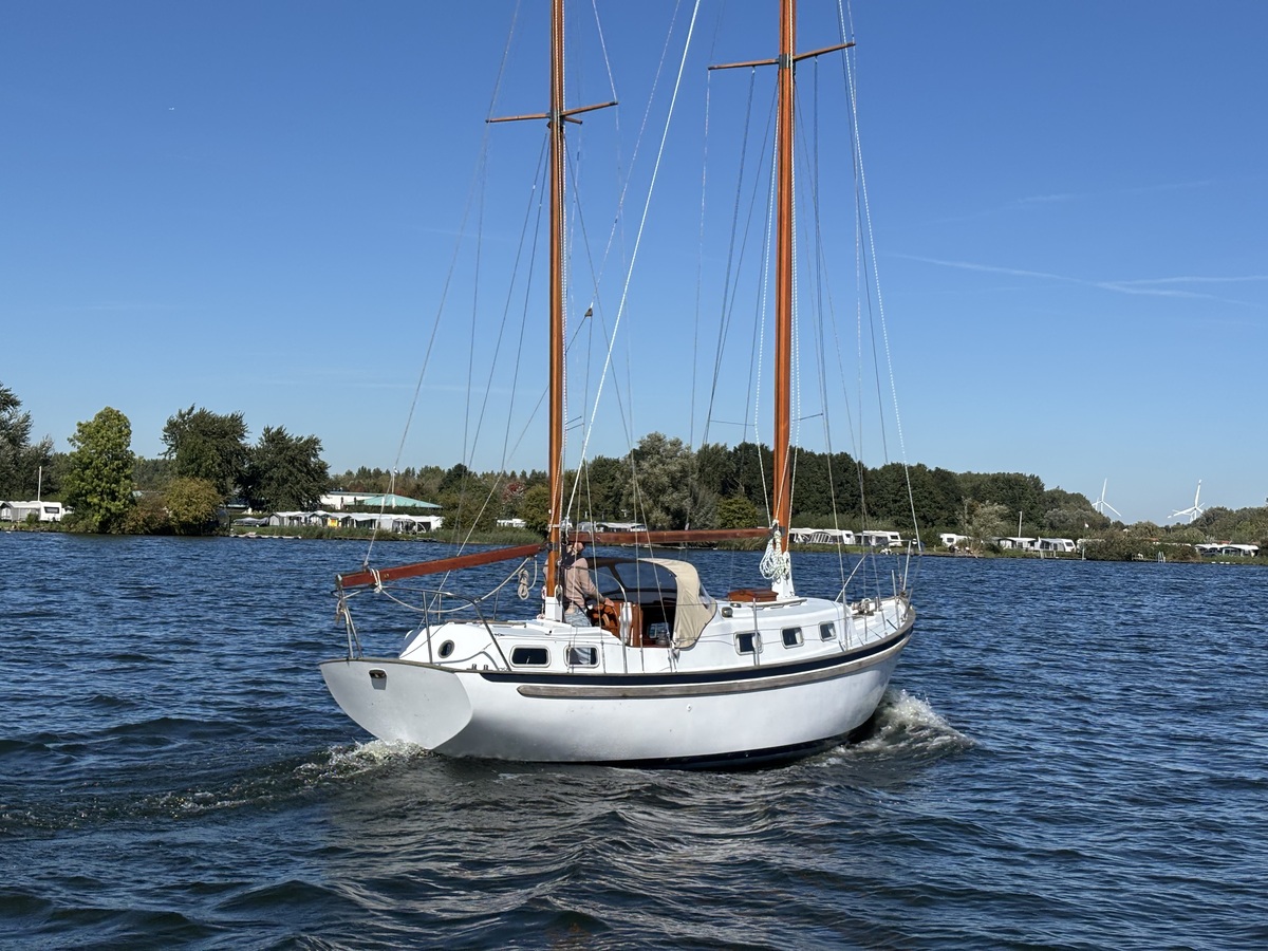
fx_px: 1905
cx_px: 634
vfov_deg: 28.0
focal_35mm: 52
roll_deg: -1.5
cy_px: 476
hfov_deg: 36.8
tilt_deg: +2.7
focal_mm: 5.96
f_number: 1.6
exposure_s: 1/4854
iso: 40
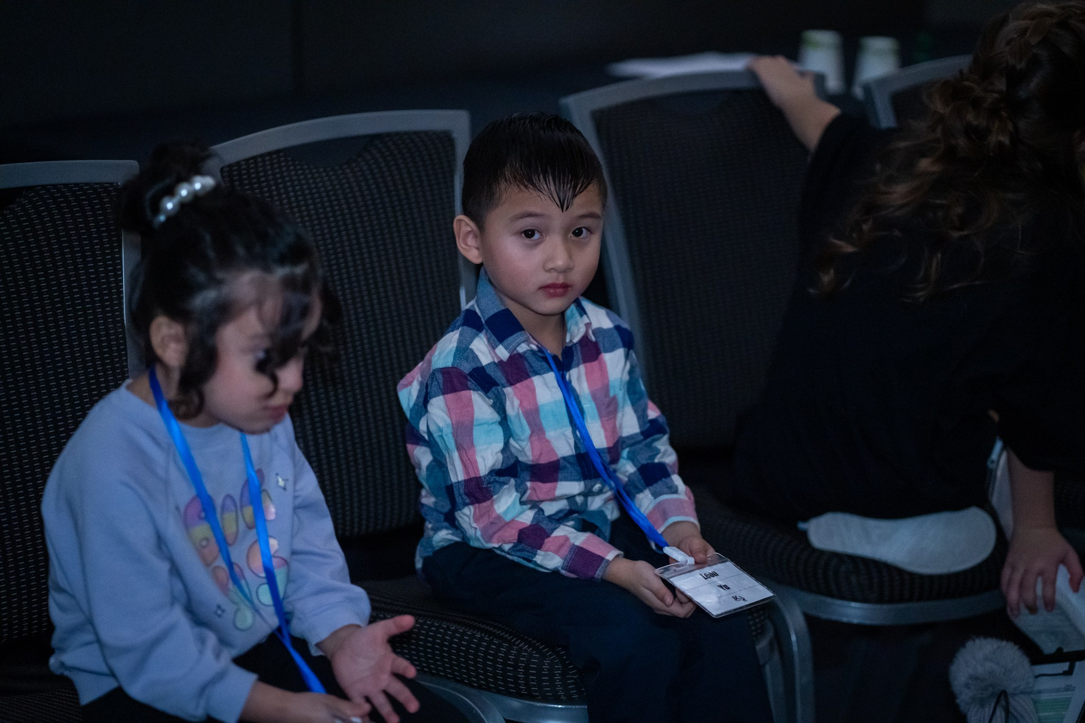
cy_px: 362
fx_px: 2561
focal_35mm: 85
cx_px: 542
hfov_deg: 23.9
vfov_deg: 16.1
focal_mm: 85
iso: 5000
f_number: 1.8
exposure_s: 1/640
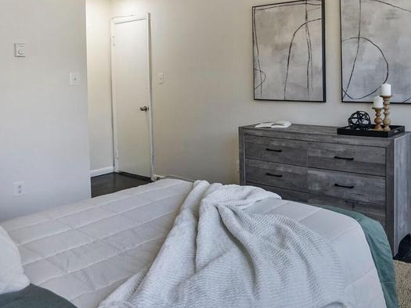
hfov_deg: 53.7
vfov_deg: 45.5
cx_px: 357
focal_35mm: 30
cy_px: 85
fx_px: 356
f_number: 8
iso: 800
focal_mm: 16
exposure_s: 1/250
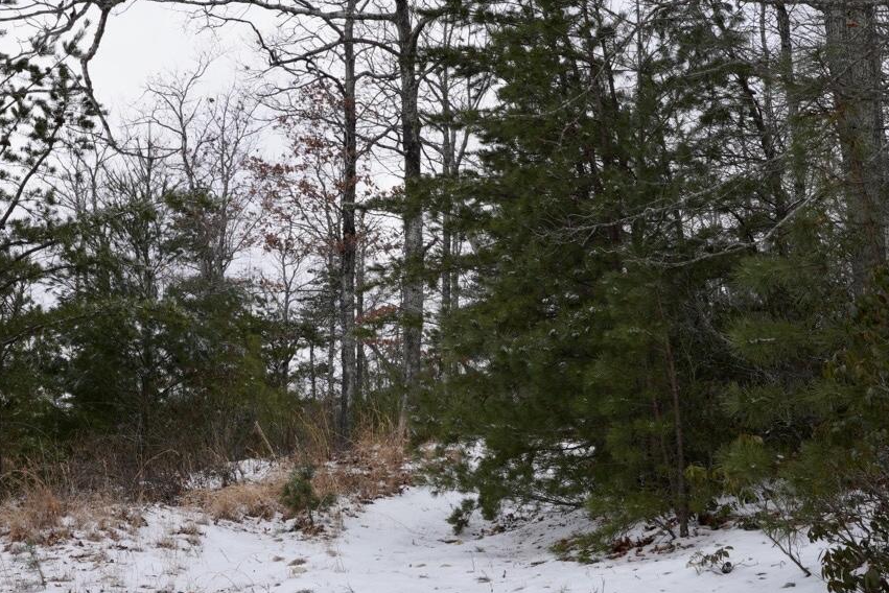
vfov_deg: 23.7
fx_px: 1408
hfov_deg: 34.7
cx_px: 303
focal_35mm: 57
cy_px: 390
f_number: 9
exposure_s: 1/250
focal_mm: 20
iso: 250
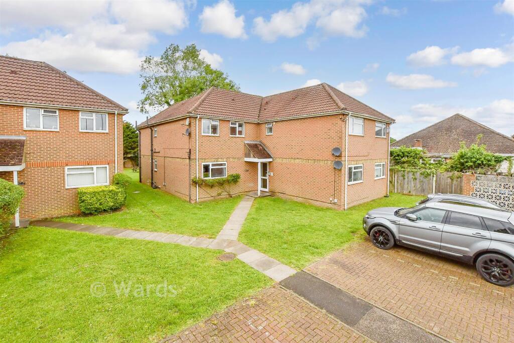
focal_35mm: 15
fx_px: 214
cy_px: 172
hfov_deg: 100.4
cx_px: 257
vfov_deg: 77.3
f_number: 8
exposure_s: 1/640
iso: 400
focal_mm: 10
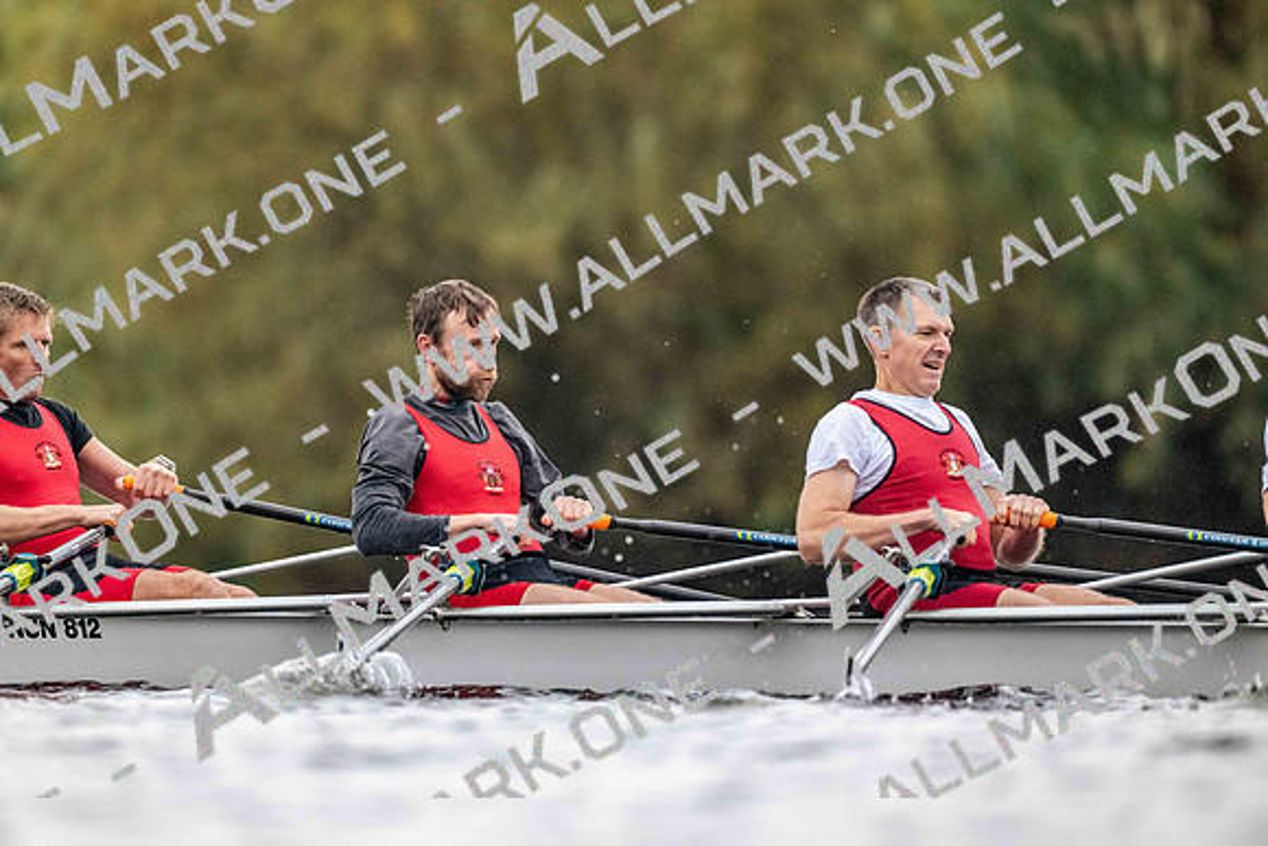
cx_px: 634
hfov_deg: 3.4
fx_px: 21137
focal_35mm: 600
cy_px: 423
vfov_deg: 2.3
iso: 5000
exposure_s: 1/2500
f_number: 4
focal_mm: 600
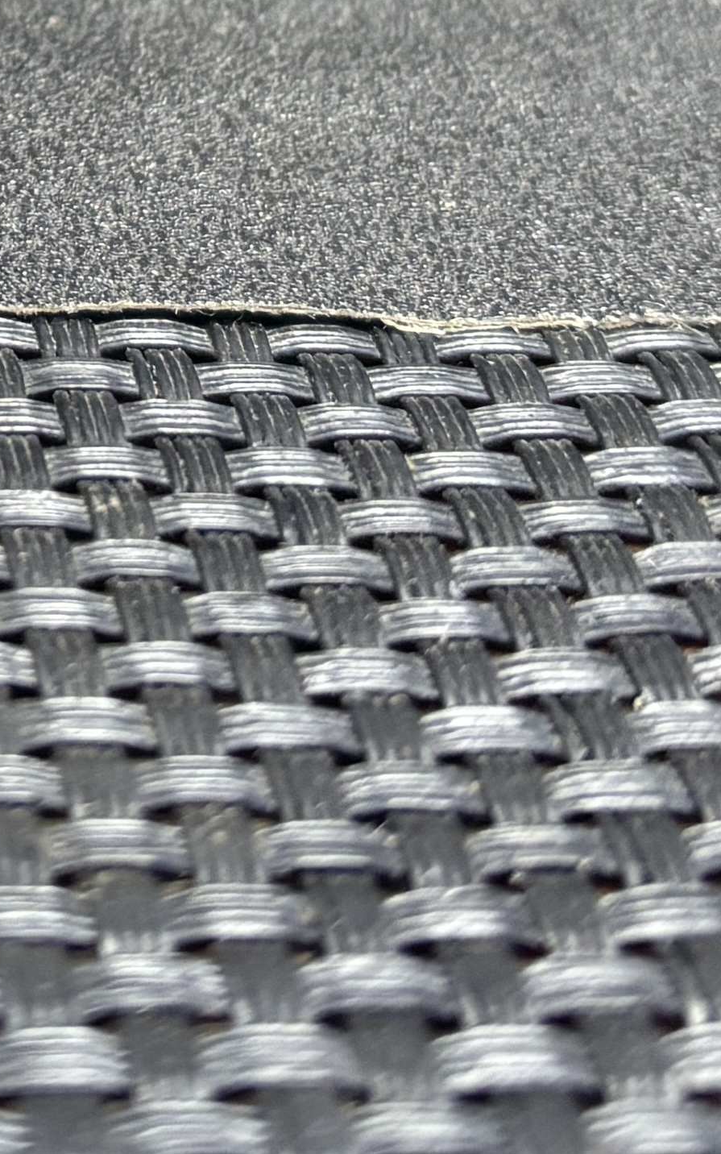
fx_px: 2358
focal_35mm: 75
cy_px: -251
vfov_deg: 24.7
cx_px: -369
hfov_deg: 15.9
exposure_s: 1/50
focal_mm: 5.96
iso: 400
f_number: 1.6
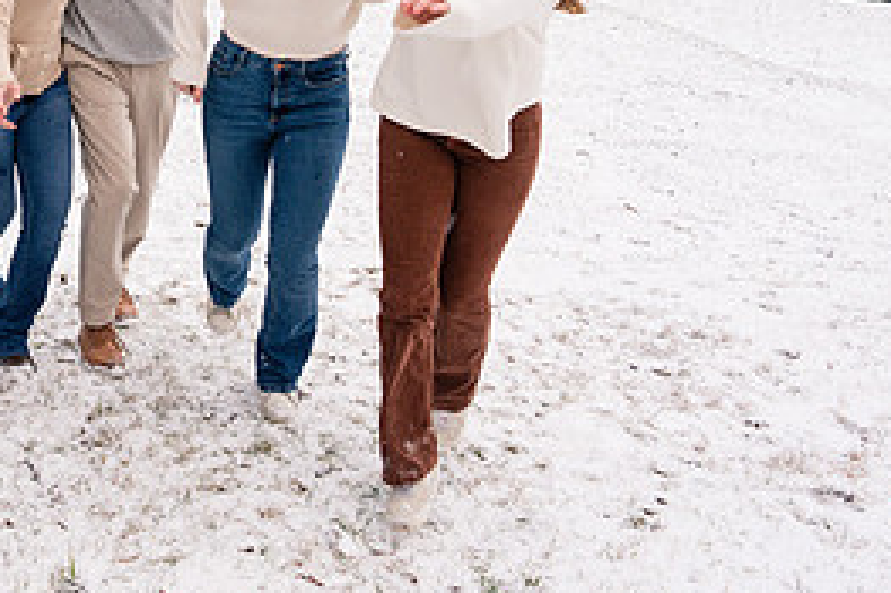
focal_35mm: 53
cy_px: -5
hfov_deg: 34.2
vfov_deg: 24.3
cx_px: 0
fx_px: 1311
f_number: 6.3
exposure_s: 1/250
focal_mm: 24
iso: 400
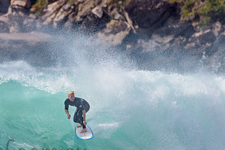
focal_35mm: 1262
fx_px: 7887
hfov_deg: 1.6
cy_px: 132
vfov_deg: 1.1
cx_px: 55
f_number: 5.6
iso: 90
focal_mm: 500
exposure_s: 1/2000
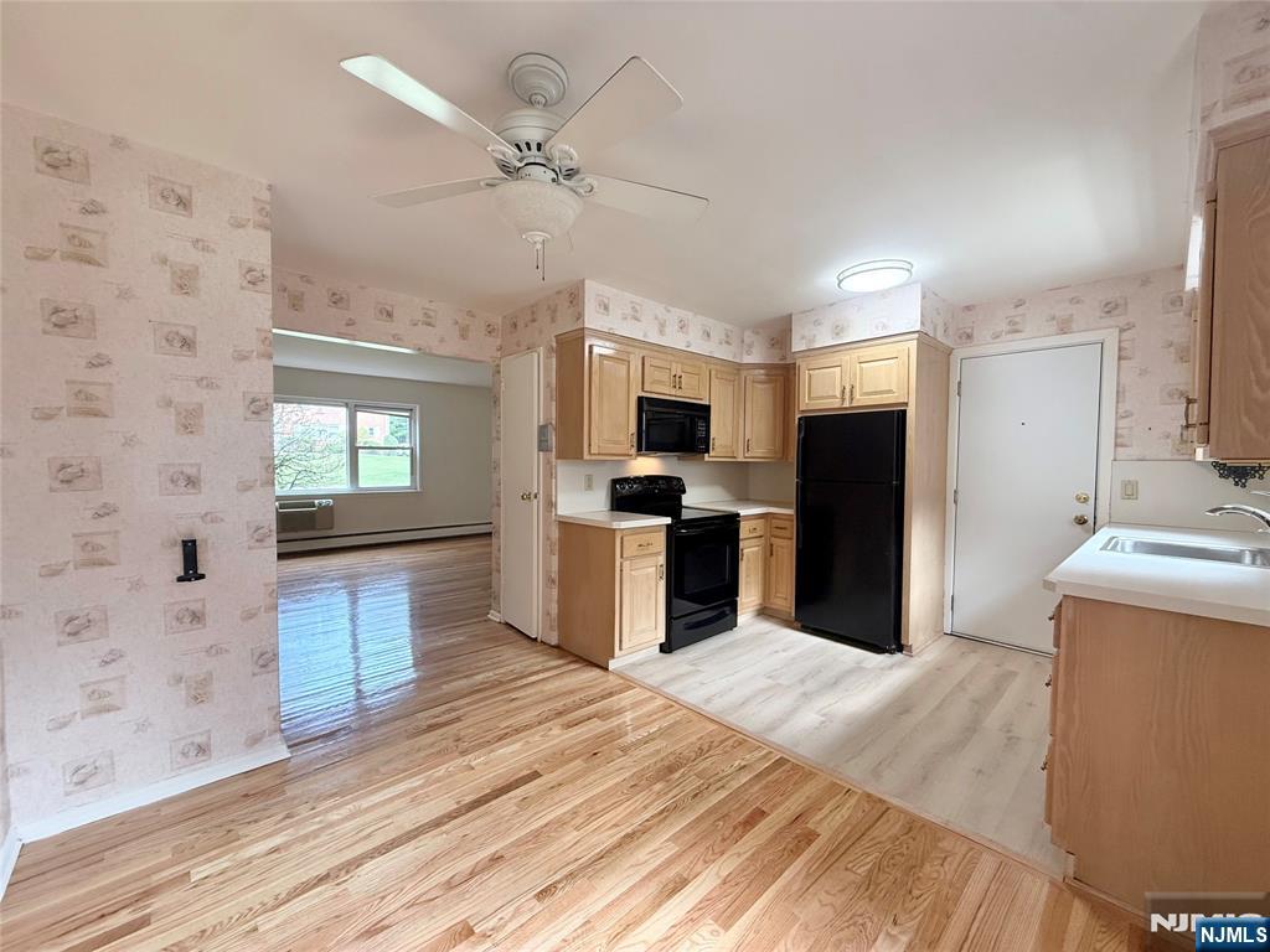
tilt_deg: -1.4
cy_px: 476
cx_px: 635
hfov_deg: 102.1
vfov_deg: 85.7
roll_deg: -0.6
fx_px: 514
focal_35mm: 14
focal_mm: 2.22
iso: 160
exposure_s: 1/99
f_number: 2.2
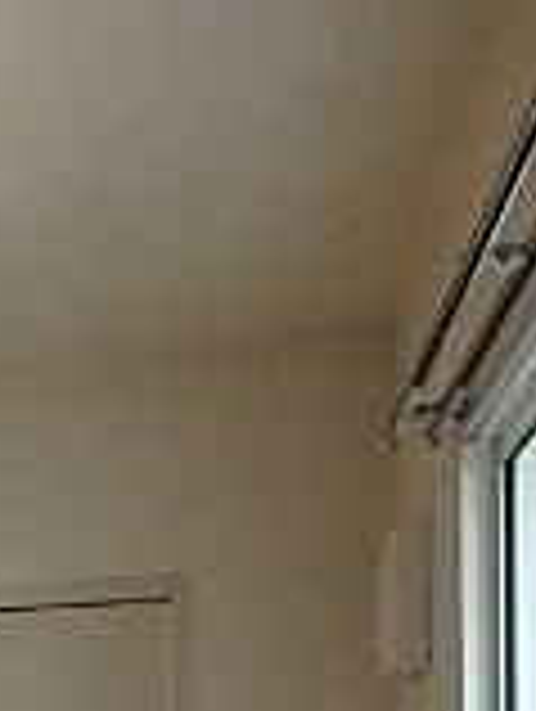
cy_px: 963
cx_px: -685
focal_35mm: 85
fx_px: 1750
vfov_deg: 20.6
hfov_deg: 13.5
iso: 400
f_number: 3.5
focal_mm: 3.7
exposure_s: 1/125
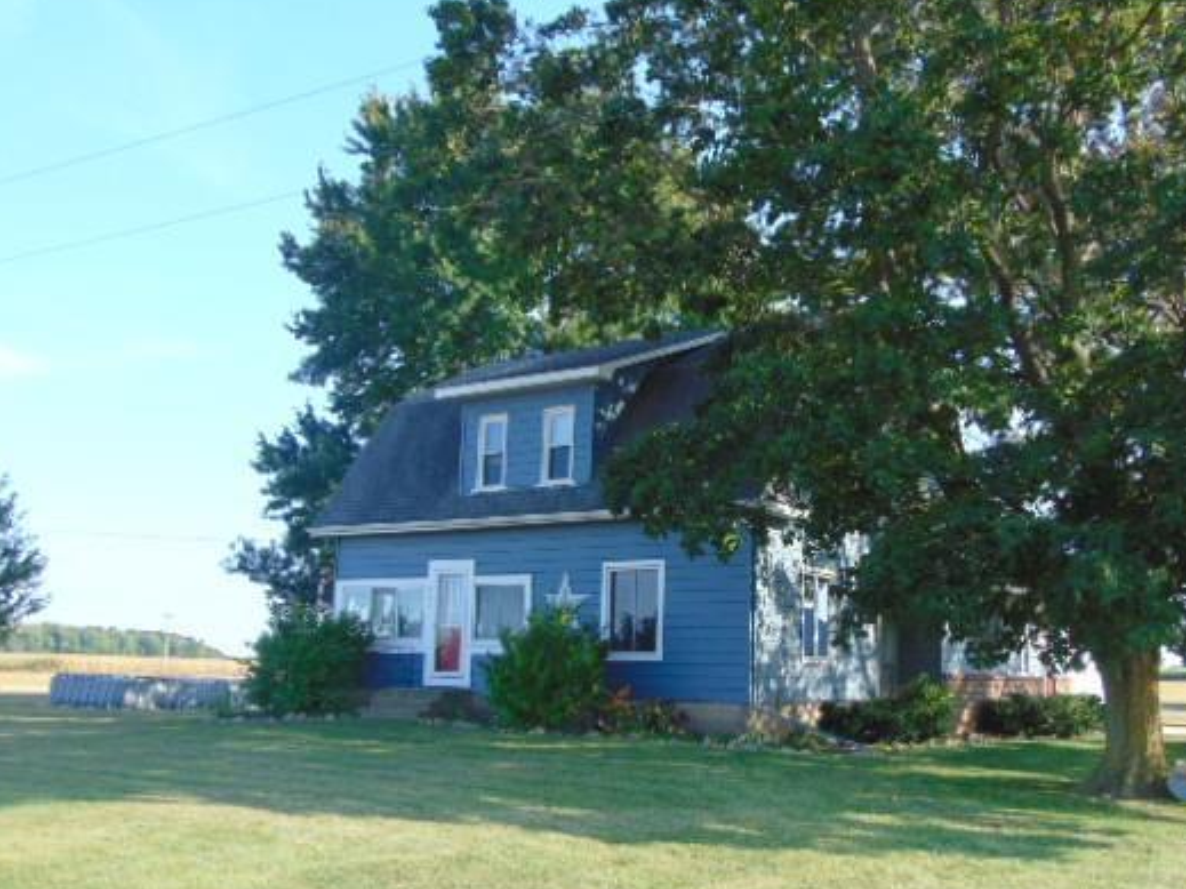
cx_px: 708
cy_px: 514
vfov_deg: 38.6
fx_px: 1267
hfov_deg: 49.9
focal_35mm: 37
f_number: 3.1
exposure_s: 1/320
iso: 80
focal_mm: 5.4
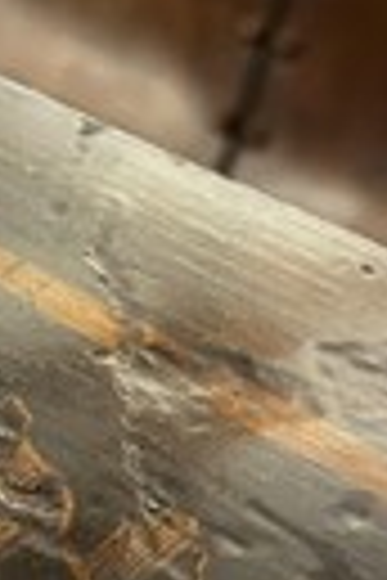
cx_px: 58
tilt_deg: -42.0
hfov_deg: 16.1
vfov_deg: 24.1
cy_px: 382
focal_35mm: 84
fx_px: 1354
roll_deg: -0.9
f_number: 1.6
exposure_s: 1/33
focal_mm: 5.1
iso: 400
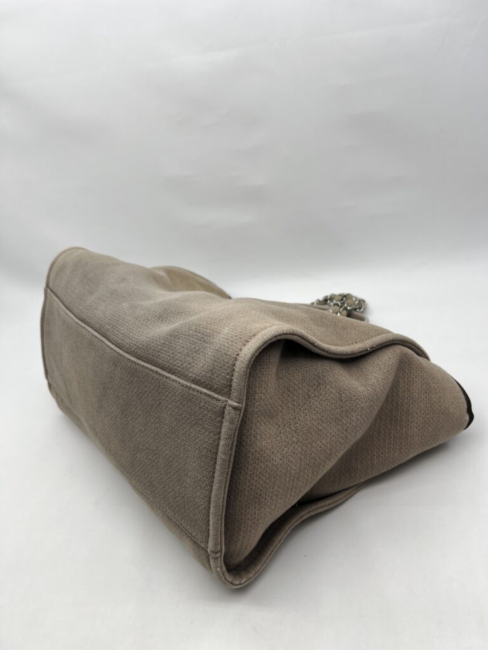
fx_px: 489
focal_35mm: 26
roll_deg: +13.3
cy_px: 325
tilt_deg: -30.4
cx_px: 244
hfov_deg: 53.1
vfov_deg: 67.3
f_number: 1.5
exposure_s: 1/215
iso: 40
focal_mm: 5.7
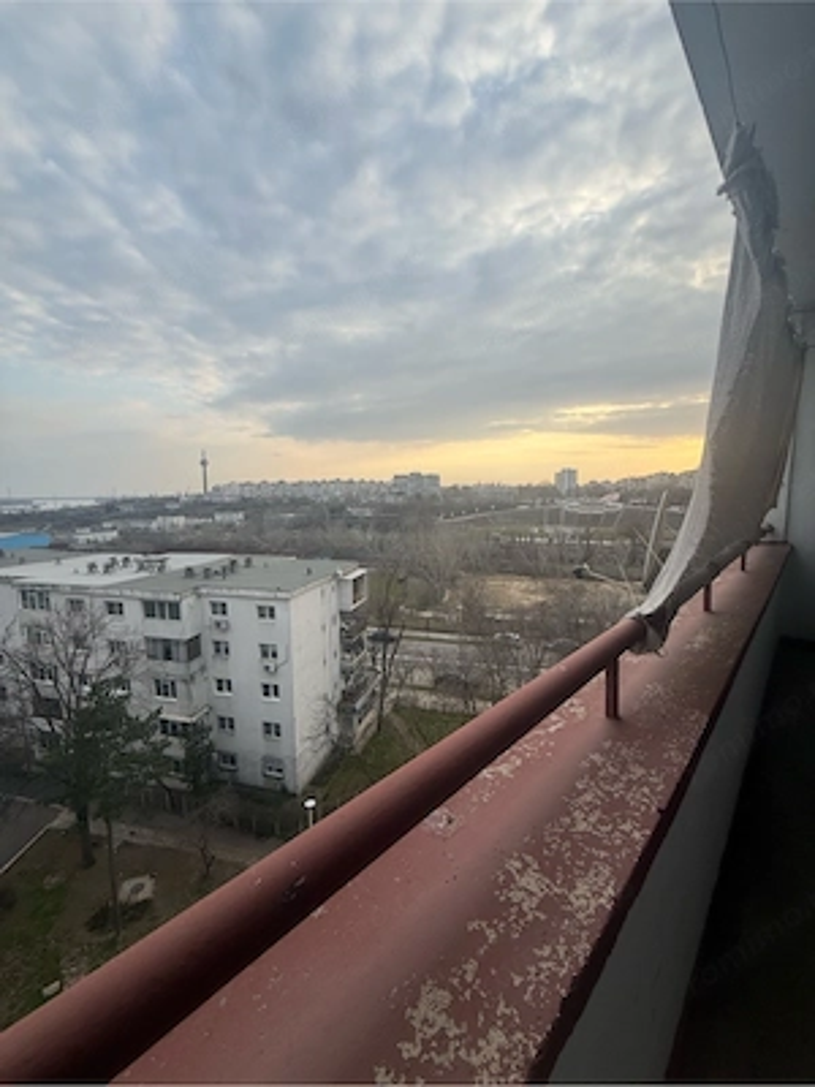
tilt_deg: -6.6
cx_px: 408
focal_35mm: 14
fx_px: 439
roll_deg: +0.4
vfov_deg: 102.1
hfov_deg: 85.7
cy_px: 544
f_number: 2.2
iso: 50
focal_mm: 2.22
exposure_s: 1/486
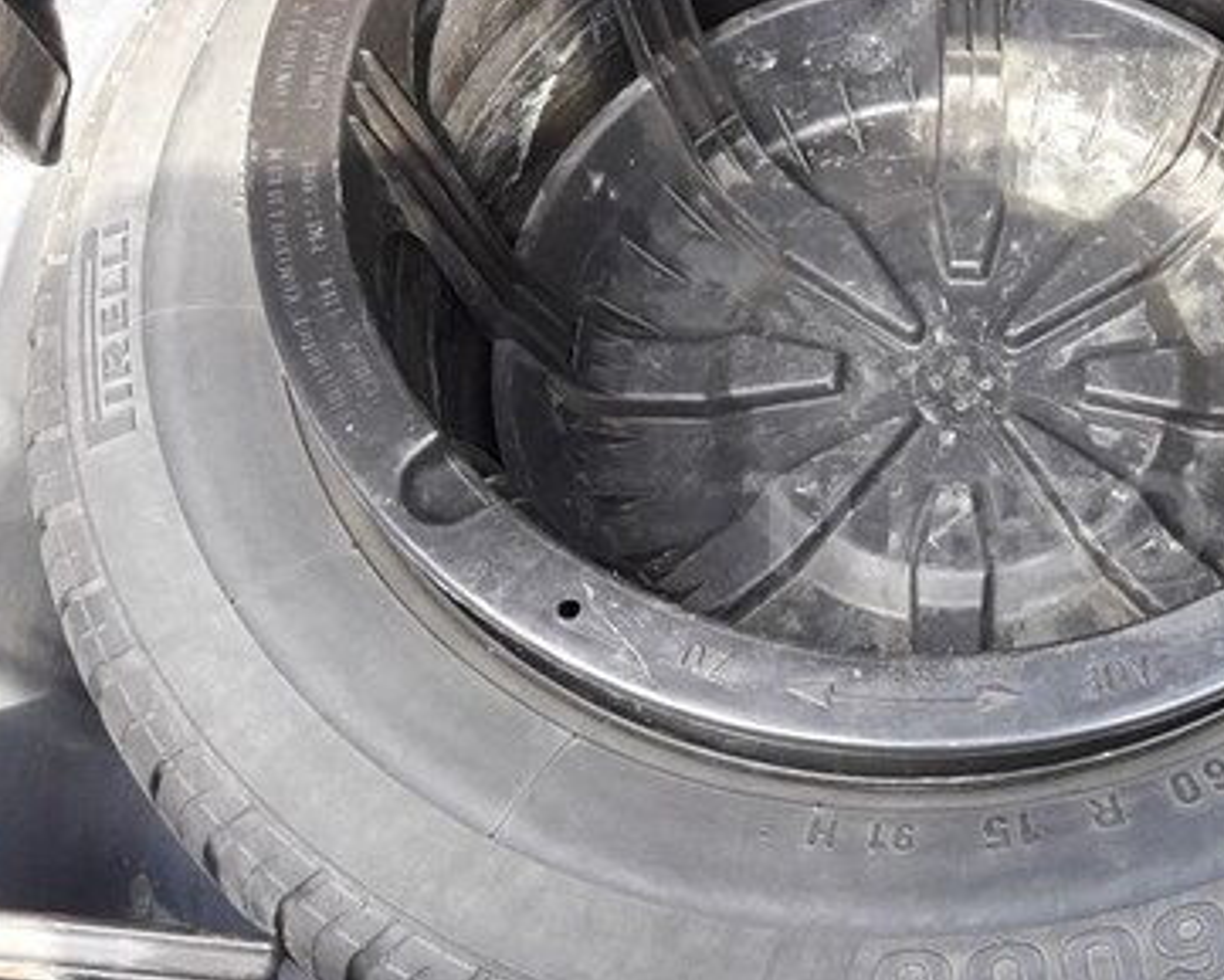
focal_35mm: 50
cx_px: 1088
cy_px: 524
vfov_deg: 30.3
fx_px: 1812
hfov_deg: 35.3
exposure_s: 1/50
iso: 50
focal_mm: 3.7
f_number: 1.9
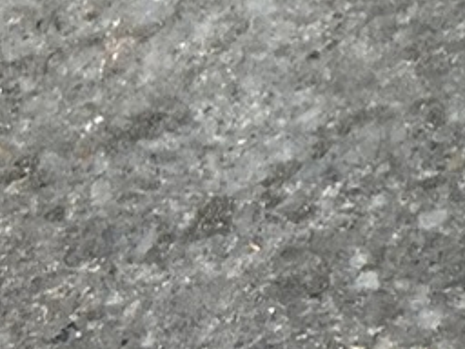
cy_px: -207
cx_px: 1613
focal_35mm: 208
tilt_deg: -49.8
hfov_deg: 7.7
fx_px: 2794
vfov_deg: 7.0
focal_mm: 5.7
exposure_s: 1/733
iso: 50
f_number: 1.5
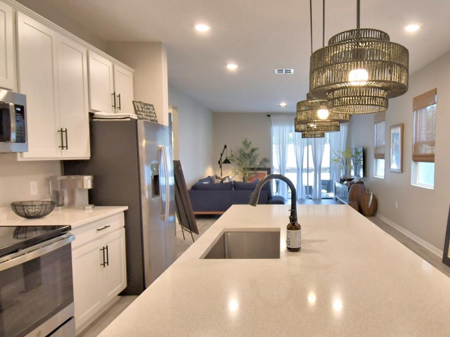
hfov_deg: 67.9
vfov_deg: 54.8
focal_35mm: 25
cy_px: 182
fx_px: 325
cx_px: 292
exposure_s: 1/50
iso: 400
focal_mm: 10
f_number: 4.5
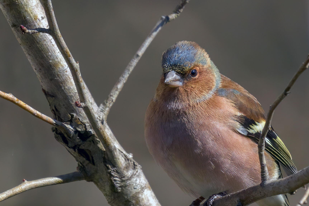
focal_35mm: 1172
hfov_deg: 1.8
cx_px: 172
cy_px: 140
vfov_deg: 1.2
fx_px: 10060
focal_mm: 560
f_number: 8
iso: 3200
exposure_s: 1/4000
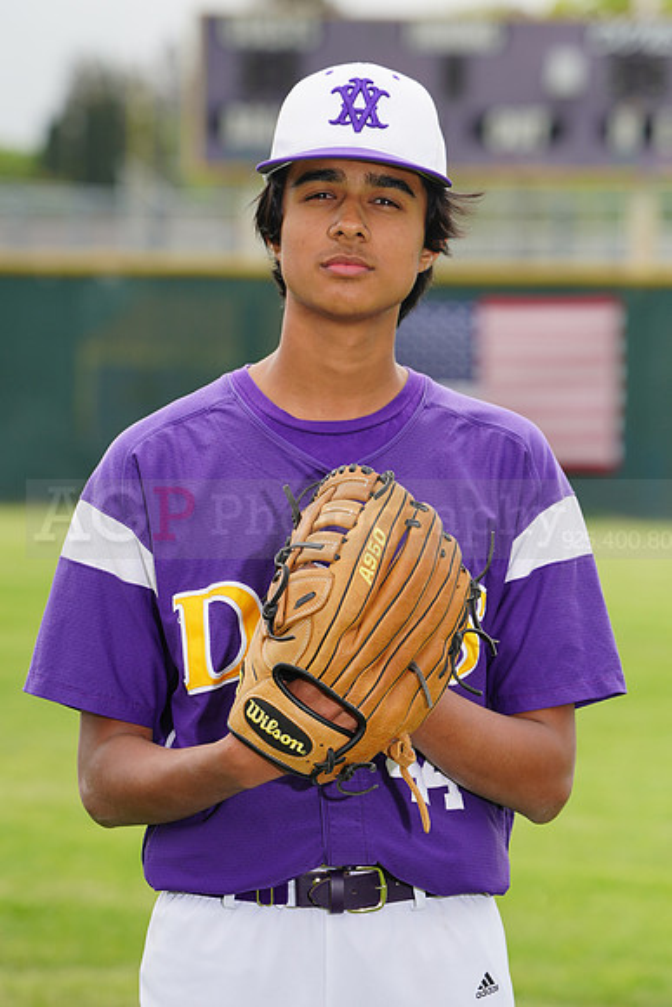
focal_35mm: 259
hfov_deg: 5.3
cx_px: 336
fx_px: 7247
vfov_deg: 7.9
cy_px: 504
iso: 200
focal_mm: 259
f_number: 9
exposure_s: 1/250
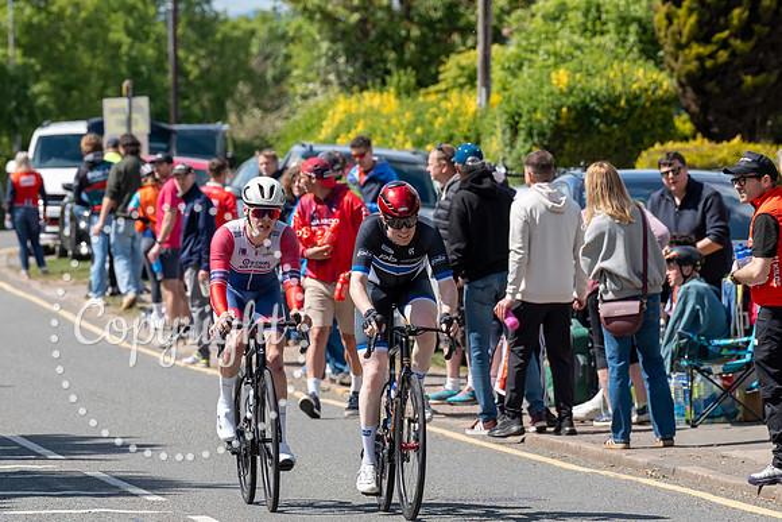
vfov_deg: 4.0
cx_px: 227
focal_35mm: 345
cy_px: 292
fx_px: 7492
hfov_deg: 6.0
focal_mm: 200
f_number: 5.6
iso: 250
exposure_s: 1/1000
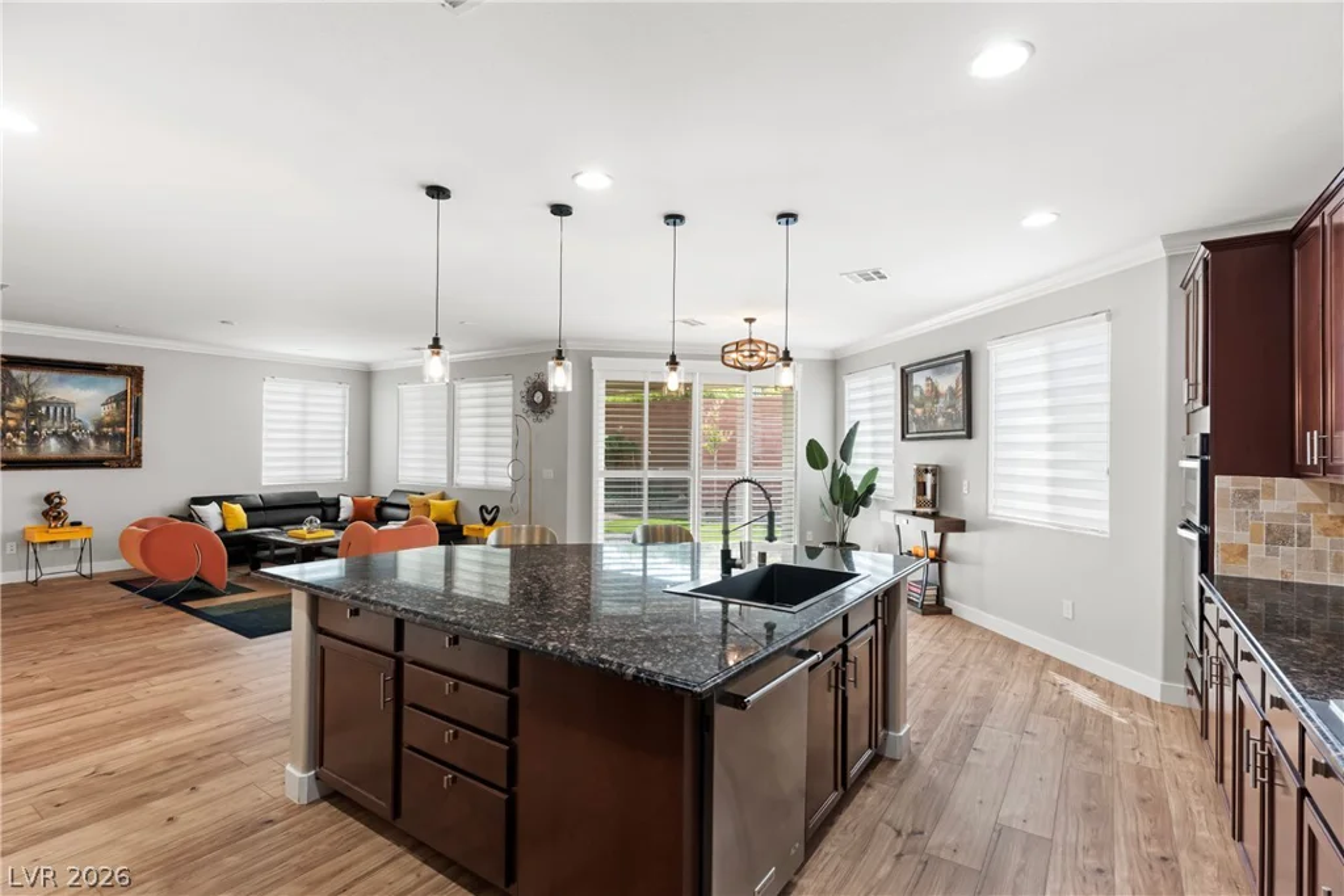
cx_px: 672
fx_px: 635
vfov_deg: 70.5
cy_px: 448
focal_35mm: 17
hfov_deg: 93.3
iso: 400
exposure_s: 1/8
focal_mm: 17
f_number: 8
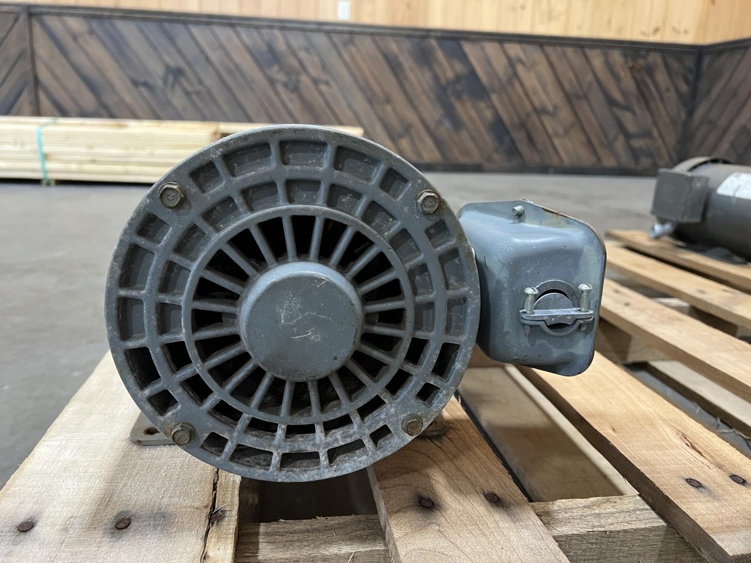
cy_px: 282
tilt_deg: -15.3
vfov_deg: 53.1
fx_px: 564
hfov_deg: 67.3
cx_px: 376
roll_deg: -2.8
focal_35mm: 26
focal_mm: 5.7
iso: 200
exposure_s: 1/60
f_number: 1.5
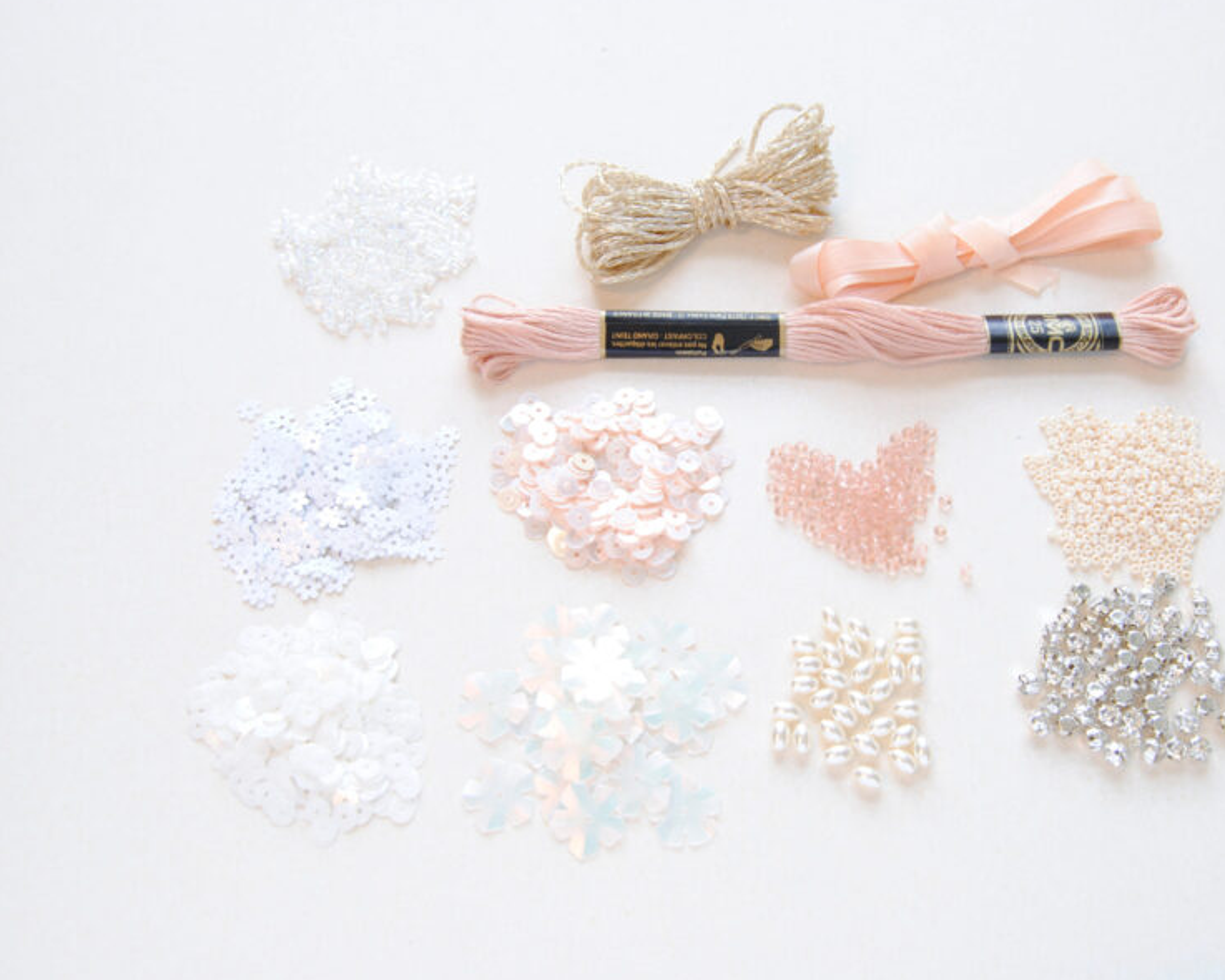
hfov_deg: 46.0
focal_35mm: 40
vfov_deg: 37.7
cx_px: 718
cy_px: 491
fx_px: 1435
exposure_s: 1/13
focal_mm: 23
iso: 200
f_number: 6.3
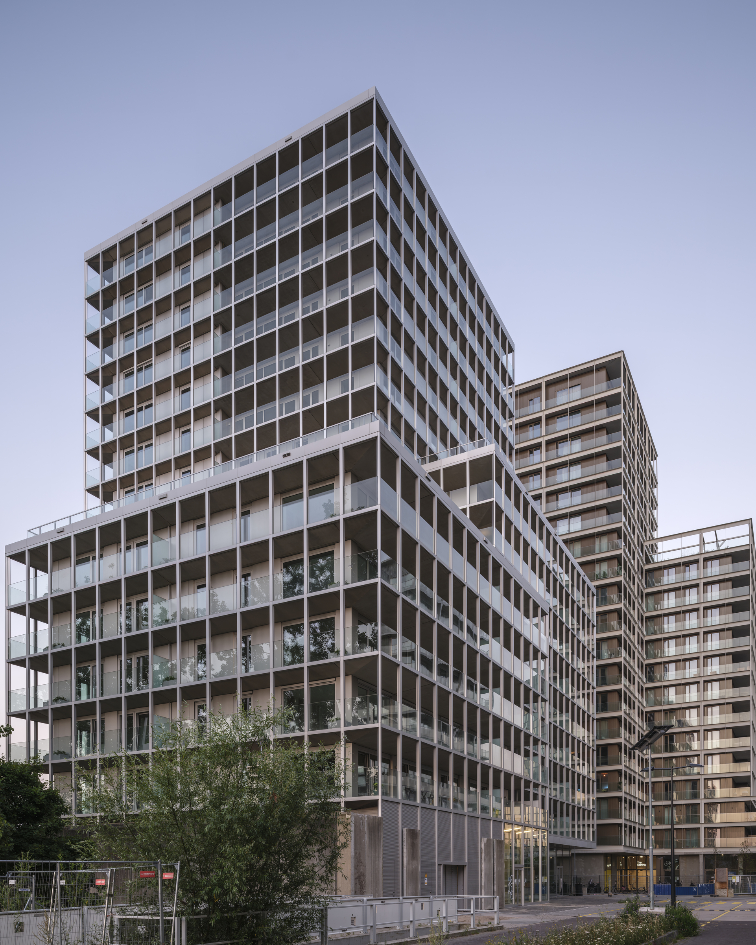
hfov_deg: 54.9
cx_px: 380
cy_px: 499
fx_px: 727
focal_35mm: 26
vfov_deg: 66.0
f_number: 11
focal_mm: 30
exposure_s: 1/6
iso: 250
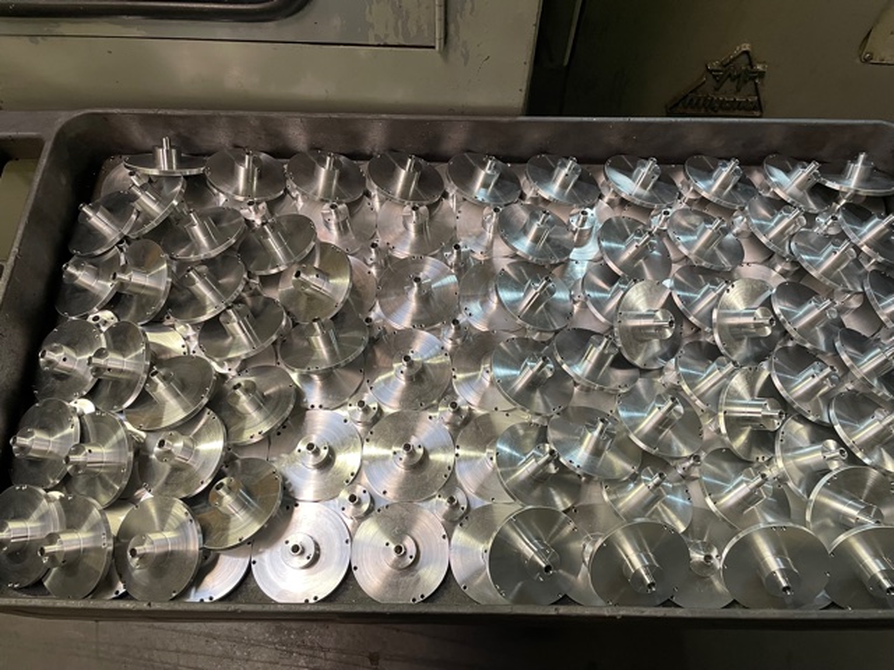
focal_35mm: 26
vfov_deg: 53.1
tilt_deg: -65.1
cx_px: 447
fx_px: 671
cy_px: 335
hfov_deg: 67.3
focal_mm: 4.2
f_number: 1.6
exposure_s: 1/60
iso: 250
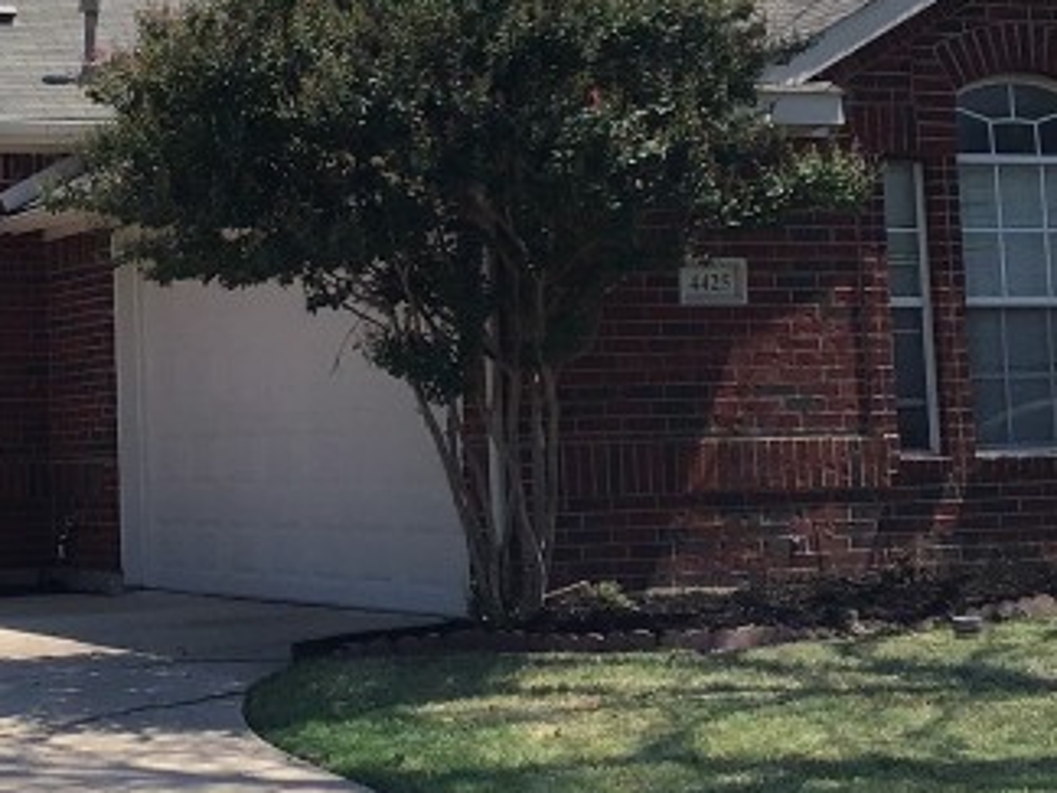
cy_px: 124
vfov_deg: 15.0
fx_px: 2992
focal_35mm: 98
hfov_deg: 19.8
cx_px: 183
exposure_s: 1/1199
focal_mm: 3.3
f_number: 2.4
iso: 25
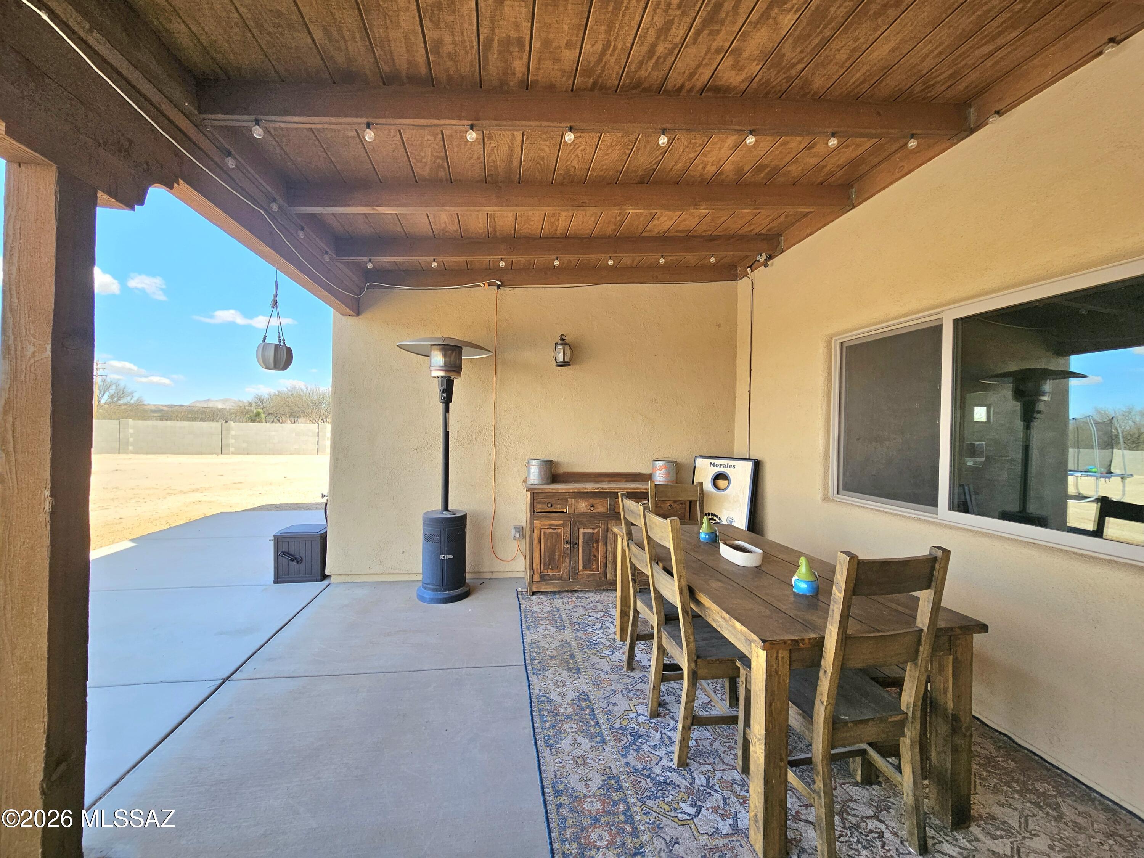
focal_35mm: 13
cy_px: 429
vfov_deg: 89.9
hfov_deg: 106.2
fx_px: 430
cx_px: 572
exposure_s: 1/345
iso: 50
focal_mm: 2.2
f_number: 2.2
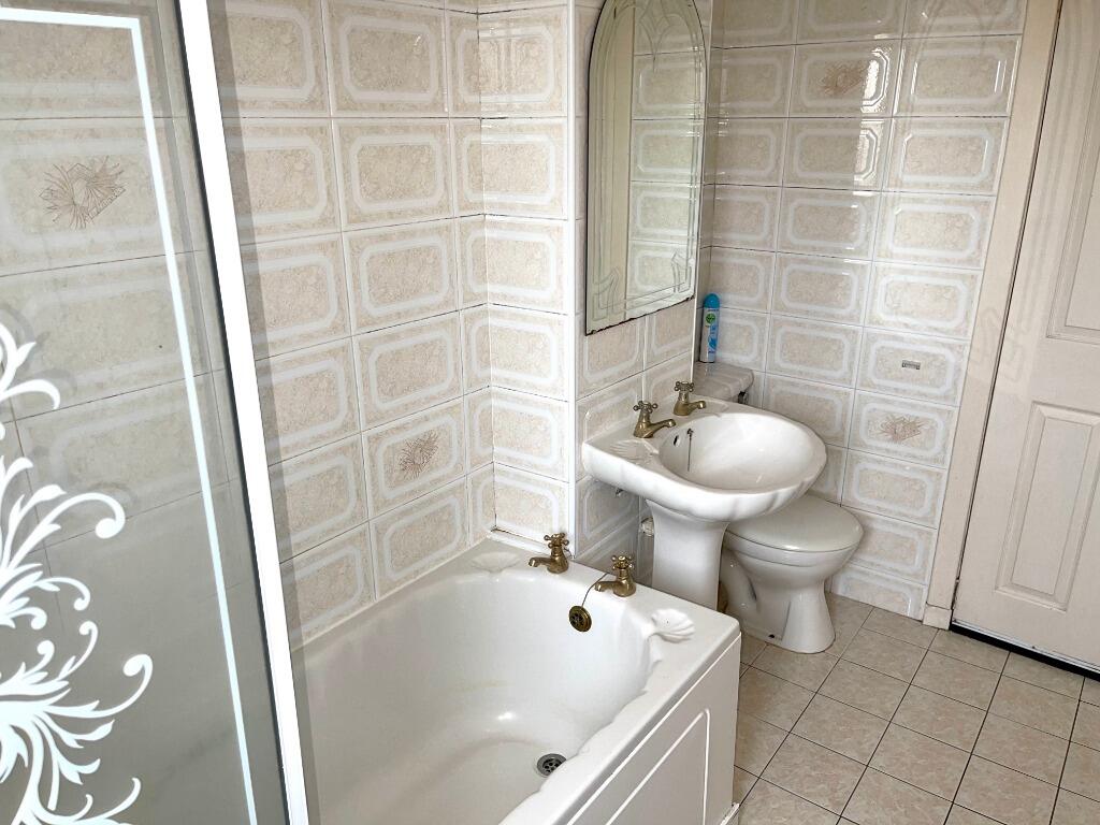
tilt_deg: -20.5
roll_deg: +0.1
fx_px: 826
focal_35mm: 26
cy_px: 412
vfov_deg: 53.1
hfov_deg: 67.3
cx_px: 550
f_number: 1.6
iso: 40
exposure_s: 1/32
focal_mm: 5.1
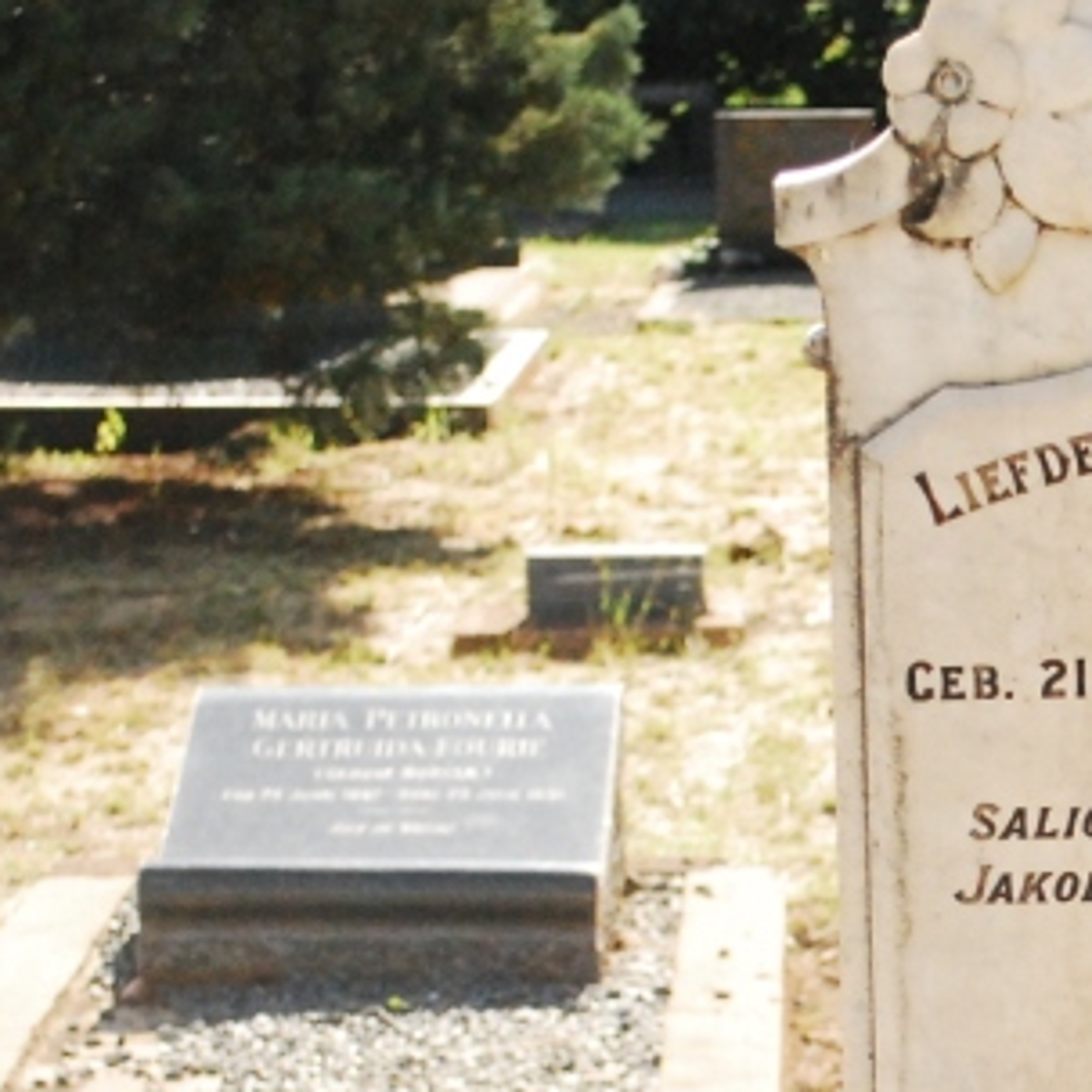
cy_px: 867
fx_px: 4925
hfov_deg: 12.4
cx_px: 1308
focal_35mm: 138
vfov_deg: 12.6
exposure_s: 1/4000
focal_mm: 32
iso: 1600
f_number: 5
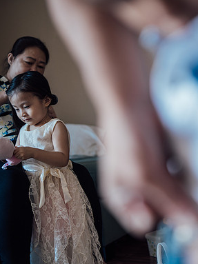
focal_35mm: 51
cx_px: 164
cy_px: 133
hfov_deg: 27.8
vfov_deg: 37.5
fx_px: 389
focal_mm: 35
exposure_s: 1/160
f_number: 1.4
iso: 400
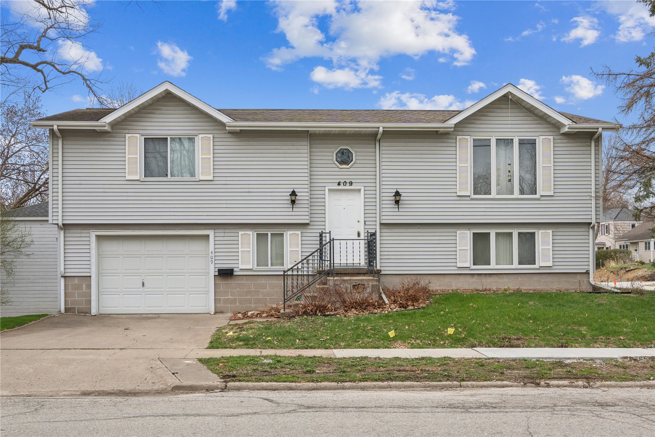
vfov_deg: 34.2
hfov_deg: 49.6
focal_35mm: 39
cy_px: 218
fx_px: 709
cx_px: 328
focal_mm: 26
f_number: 9
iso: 400
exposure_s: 1/640
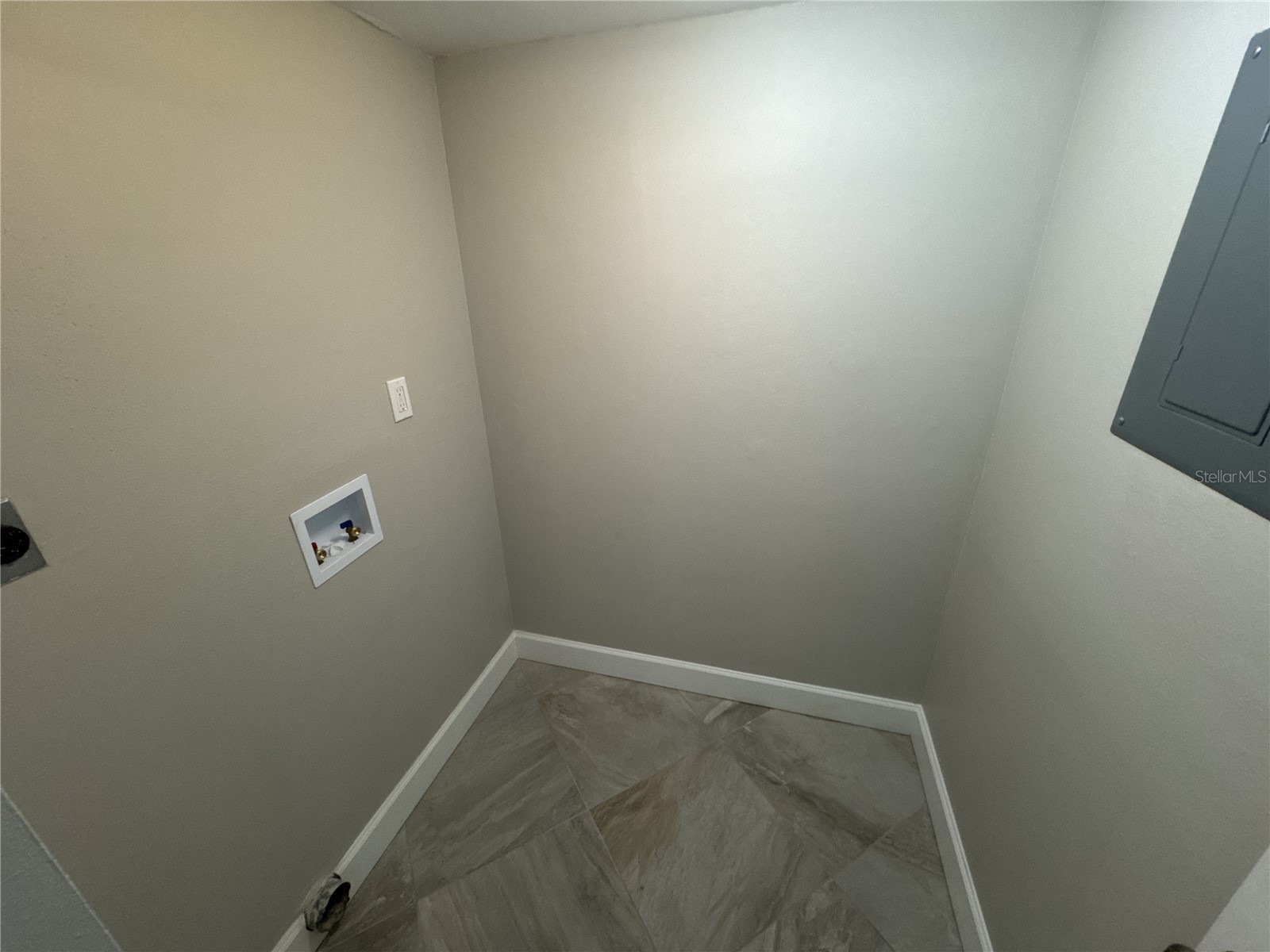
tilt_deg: -22.6
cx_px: 635
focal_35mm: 14
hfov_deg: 102.1
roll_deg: +1.7
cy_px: 476
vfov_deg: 85.7
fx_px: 514
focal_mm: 2.22
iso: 500
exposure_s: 1/60
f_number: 2.2
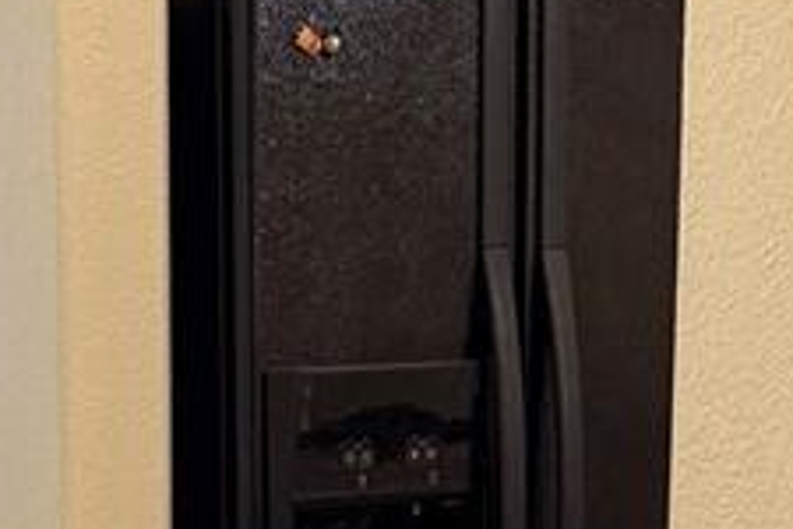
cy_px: 1051
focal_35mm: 133
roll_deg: +1.4
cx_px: -106
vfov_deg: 9.6
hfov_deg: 15.0
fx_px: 2929
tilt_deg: -11.3
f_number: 1.78
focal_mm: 6.76
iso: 250
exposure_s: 1/60
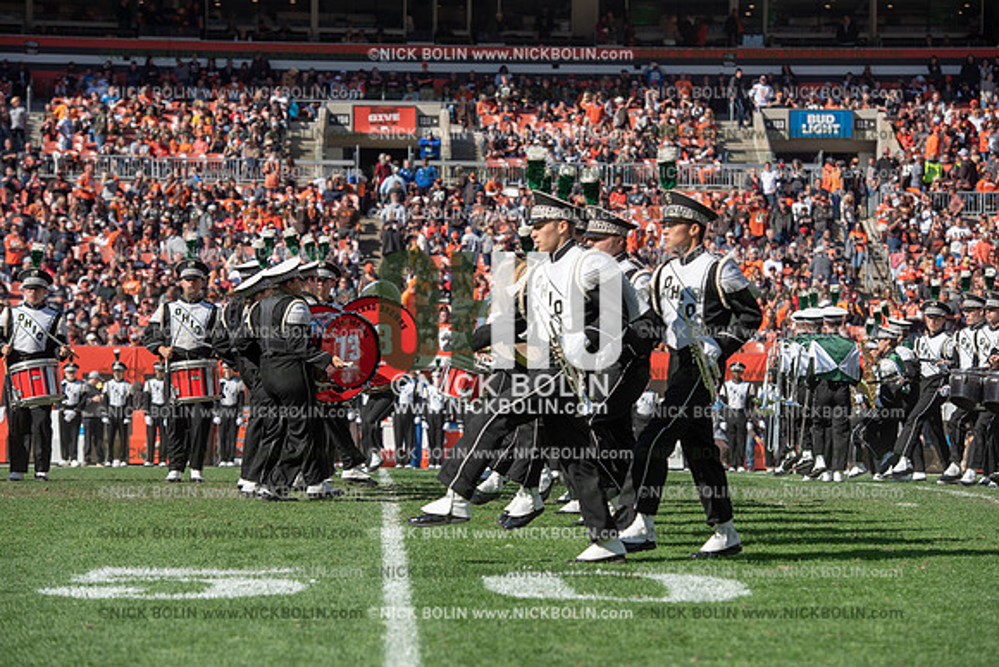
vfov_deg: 11.8
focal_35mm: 116
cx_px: 500
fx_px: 3220
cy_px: 334
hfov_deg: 17.6
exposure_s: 1/2500
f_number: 5
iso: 400
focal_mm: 116
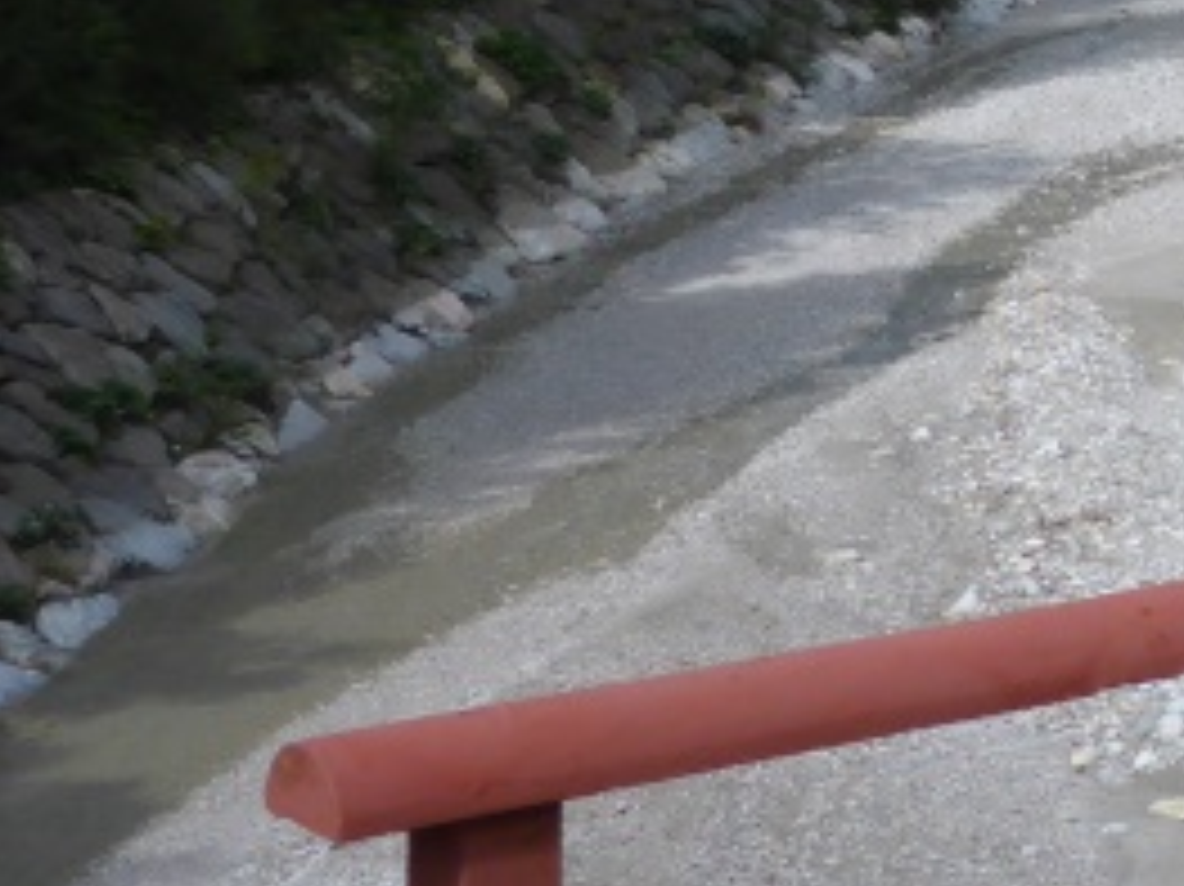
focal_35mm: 140
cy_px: -369
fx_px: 4786
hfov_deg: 12.5
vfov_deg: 10.3
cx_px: 2296
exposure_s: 1/800
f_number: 3.9
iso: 100
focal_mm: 6.4
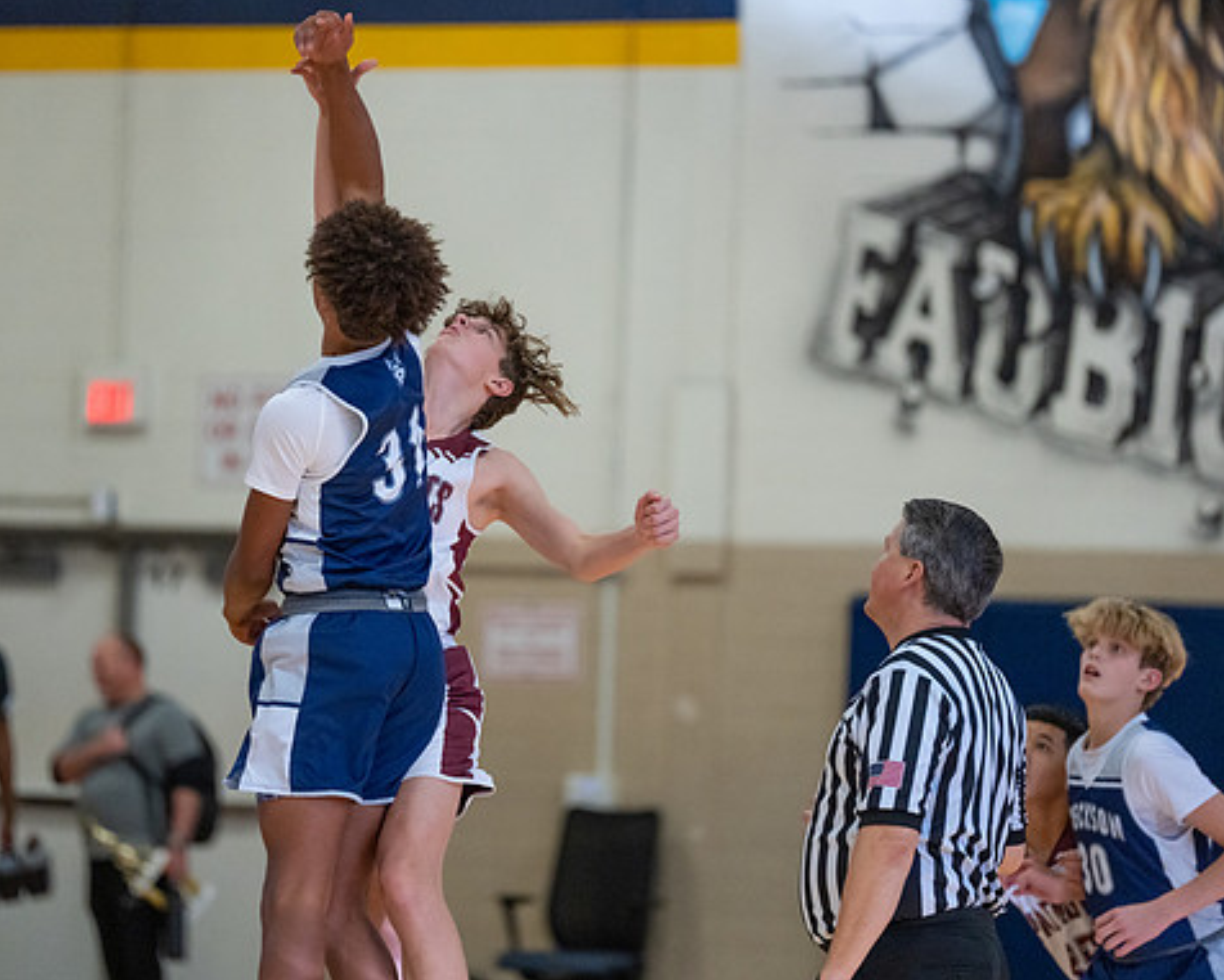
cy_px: 491
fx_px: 8442
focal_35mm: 233
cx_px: 506
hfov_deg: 8.3
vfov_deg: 6.6
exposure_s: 1/1000
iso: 5000
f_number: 2.8
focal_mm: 200
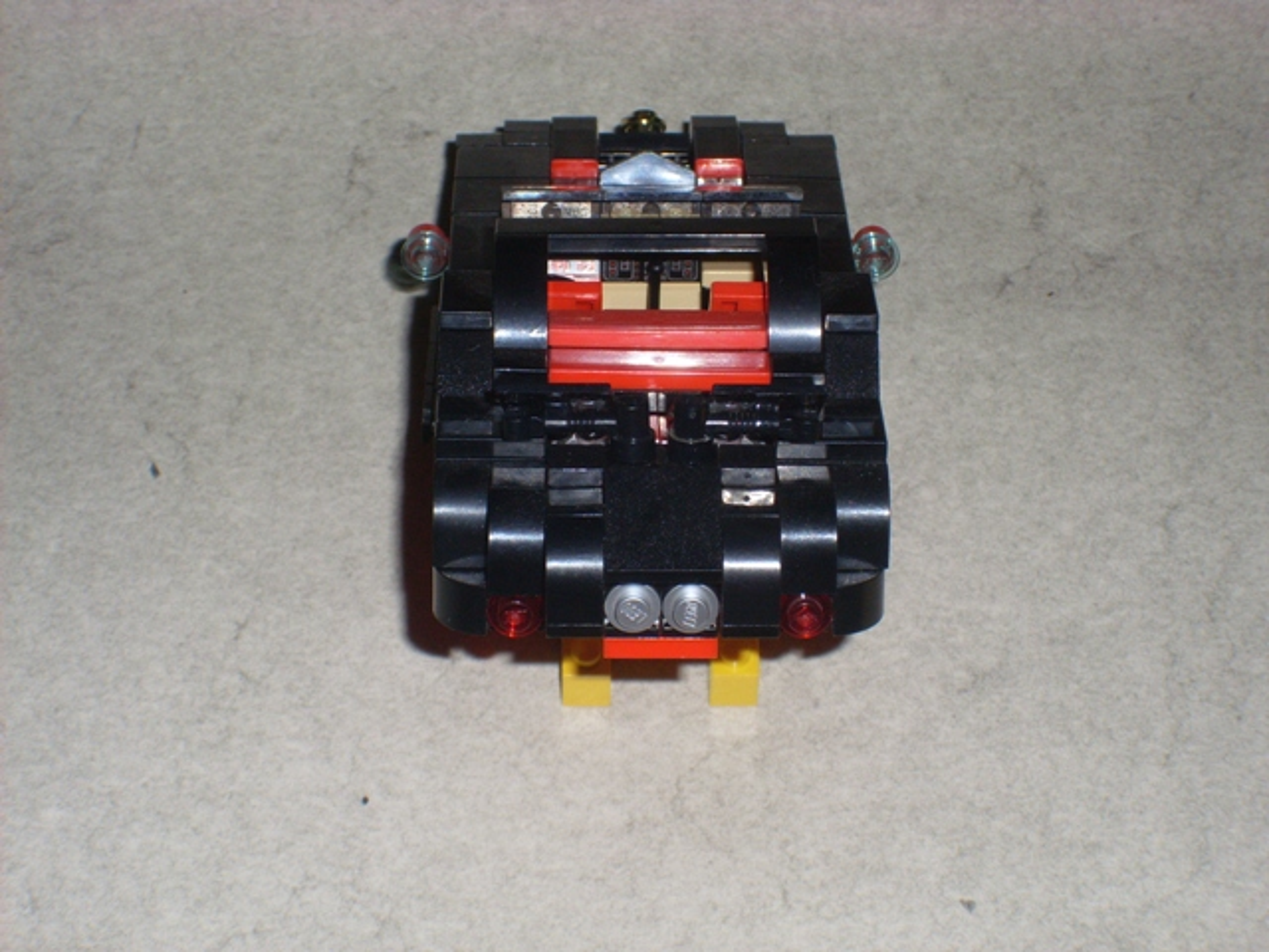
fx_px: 4179
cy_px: 476
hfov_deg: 17.3
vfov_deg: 13.0
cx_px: 634
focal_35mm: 114
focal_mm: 18.9
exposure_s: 1/90
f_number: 14.1
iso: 120
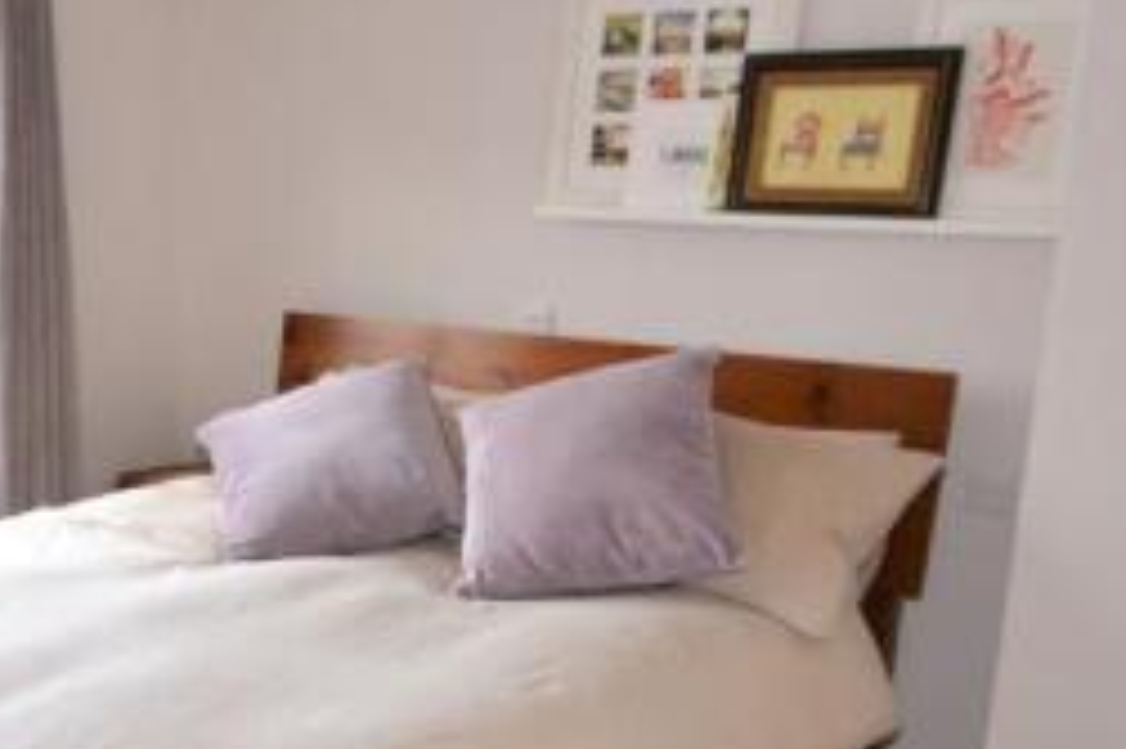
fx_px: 1469
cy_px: 505
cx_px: 280
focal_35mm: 47
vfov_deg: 28.4
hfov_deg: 40.7
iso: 400
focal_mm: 12
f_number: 4.5
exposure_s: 1/60
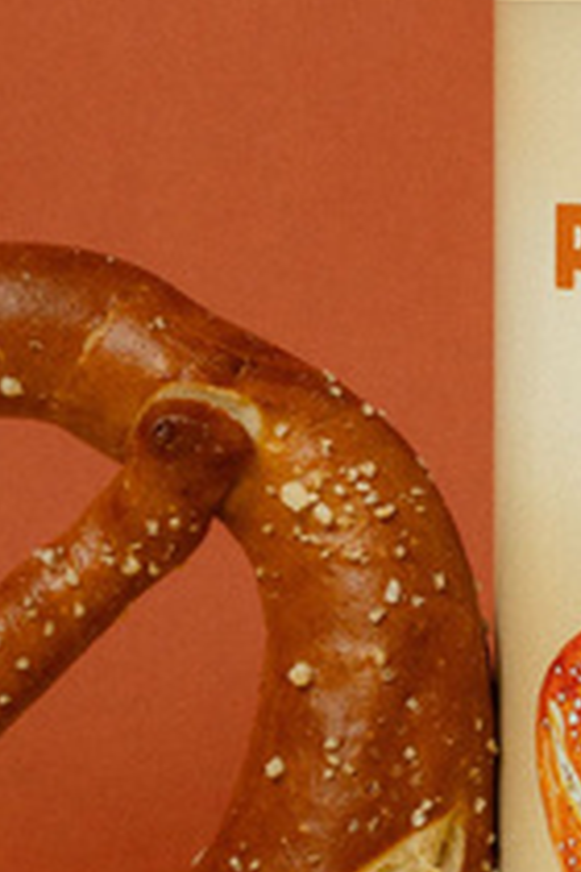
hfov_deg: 6.8
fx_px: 4841
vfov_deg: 10.3
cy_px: 382
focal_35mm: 200
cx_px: 755
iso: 2000
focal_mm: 70
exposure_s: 1/250
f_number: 10
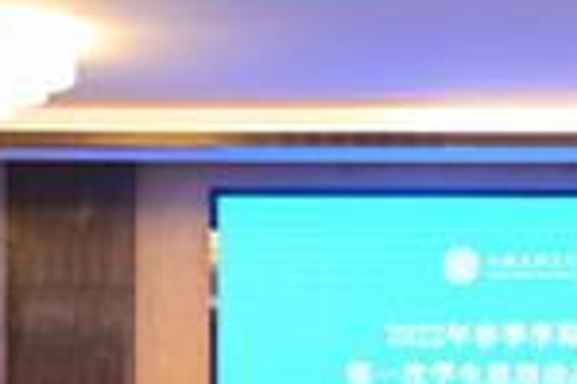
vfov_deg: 12.0
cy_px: 479
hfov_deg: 18.1
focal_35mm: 111
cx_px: 554
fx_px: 1777
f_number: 2.8
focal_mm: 27.5
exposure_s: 1/125
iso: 1600
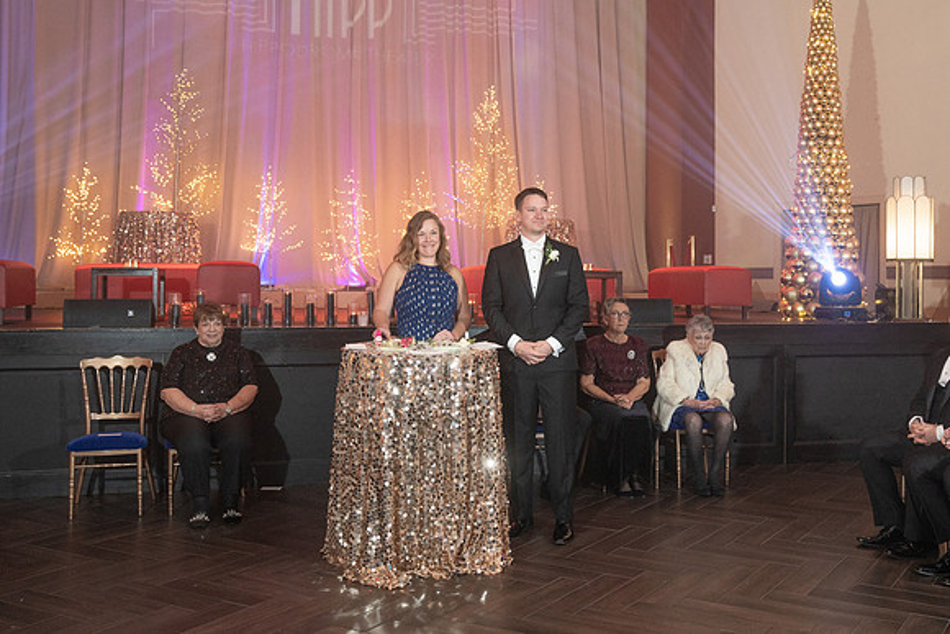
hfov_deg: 50.2
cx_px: 545
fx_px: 1011
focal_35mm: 38
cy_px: 271
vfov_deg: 34.8
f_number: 4
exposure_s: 1/160
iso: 2500
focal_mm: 33
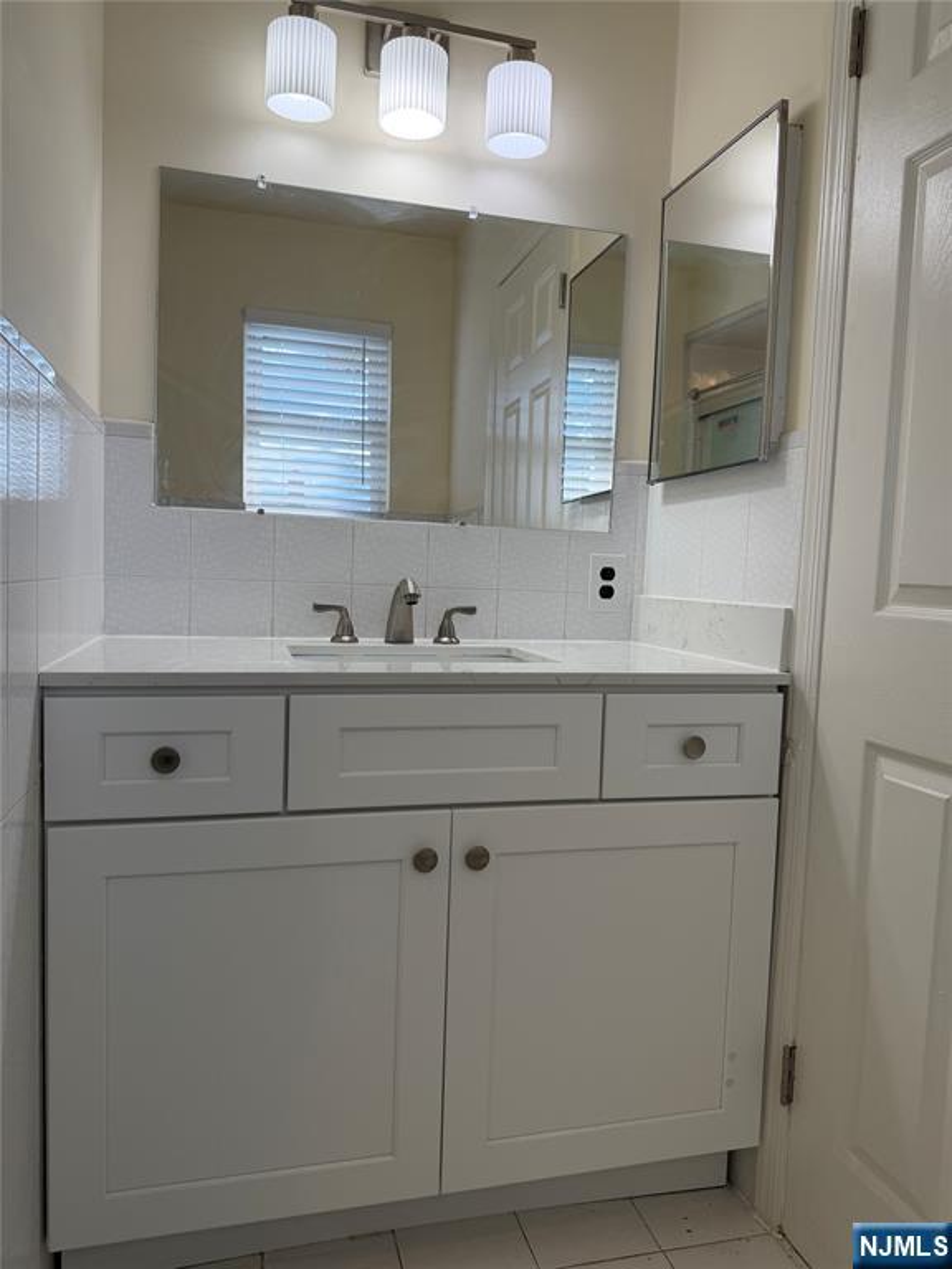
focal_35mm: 24
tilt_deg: -3.9
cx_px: 476
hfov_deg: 56.8
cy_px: 634
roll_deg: -2.8
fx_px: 880
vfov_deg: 71.6
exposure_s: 1/702
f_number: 1.78
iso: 100
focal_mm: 6.76
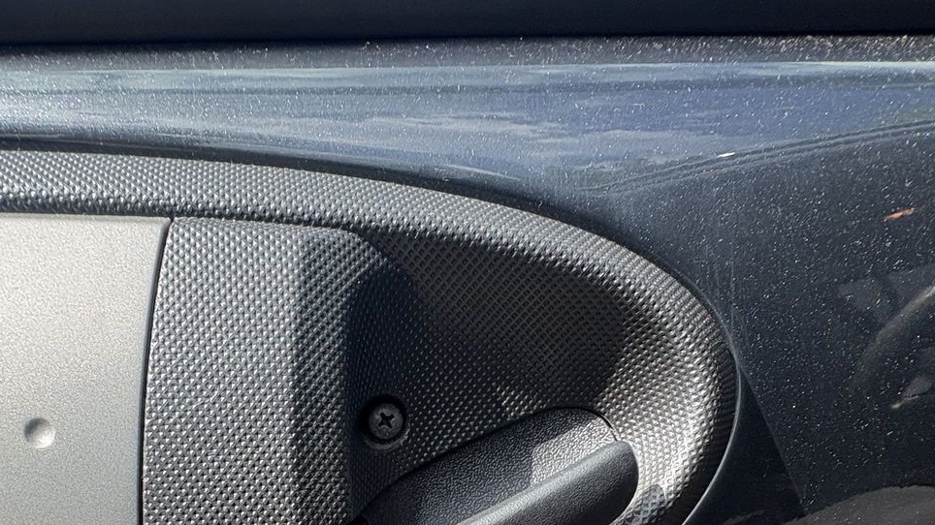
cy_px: 619
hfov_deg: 69.1
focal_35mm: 27
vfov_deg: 34.8
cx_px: 369
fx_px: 669
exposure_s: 1/328
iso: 64
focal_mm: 2.22
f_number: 2.2
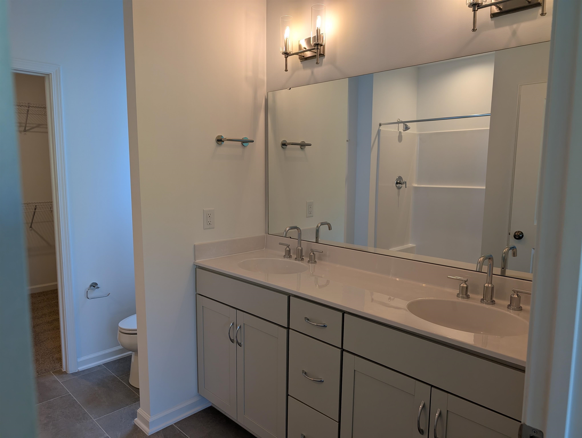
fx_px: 404
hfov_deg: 71.5
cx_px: 291
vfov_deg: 56.9
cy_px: 219
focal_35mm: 24
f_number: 1.68
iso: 23
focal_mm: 6.9
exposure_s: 1/40
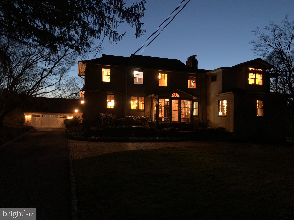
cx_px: 147
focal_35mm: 26
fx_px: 221
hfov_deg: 67.3
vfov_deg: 53.1
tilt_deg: +5.0
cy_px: 110
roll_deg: -1.9
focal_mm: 4.25
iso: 640
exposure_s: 1/15
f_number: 1.8
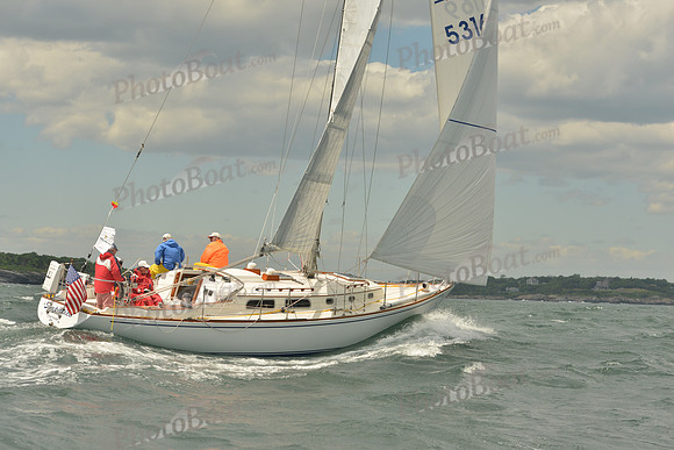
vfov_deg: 15.2
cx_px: 337
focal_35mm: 90
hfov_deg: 22.6
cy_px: 225
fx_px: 1685
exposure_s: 1/800
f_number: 6.3
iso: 400
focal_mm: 90
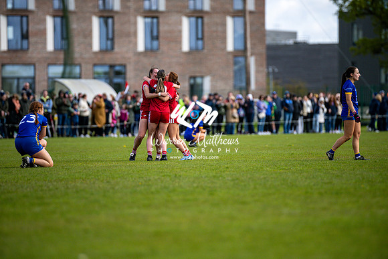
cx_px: 194
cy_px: 130
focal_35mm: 300
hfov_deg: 6.9
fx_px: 3234
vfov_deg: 4.6
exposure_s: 1/6400
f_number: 2.8
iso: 450
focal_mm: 300
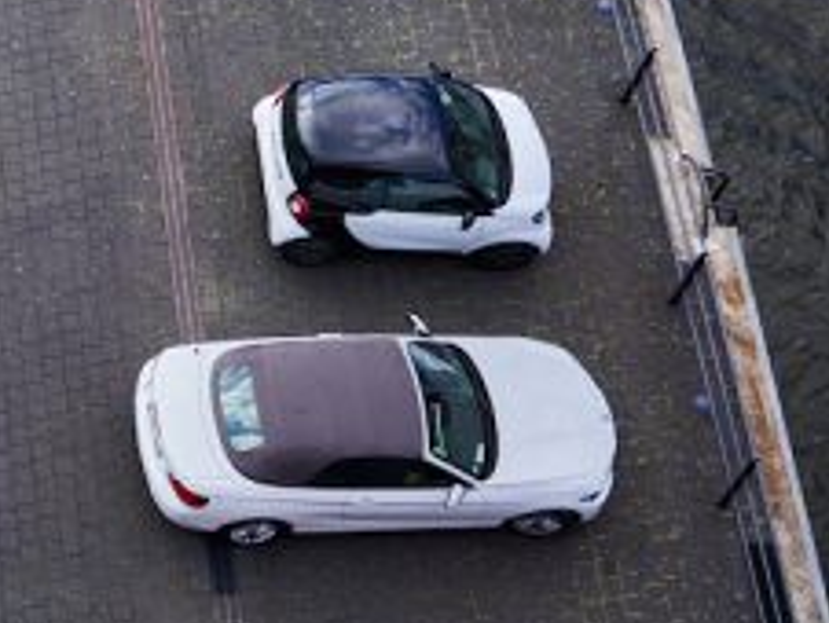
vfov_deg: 10.8
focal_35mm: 134
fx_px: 3213
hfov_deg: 13.1
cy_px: -246
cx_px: -704
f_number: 8
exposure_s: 1/50
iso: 100
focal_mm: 35
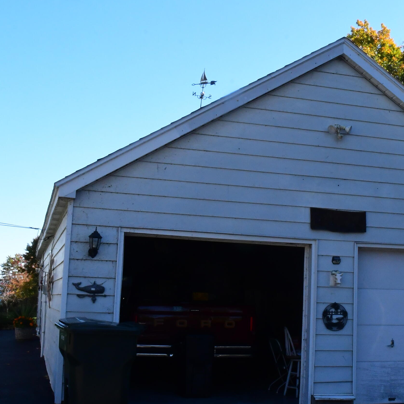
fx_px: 726
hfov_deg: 30.9
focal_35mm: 55
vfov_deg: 31.1
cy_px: 202
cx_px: 269
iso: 1600
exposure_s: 1/200
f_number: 22
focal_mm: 18
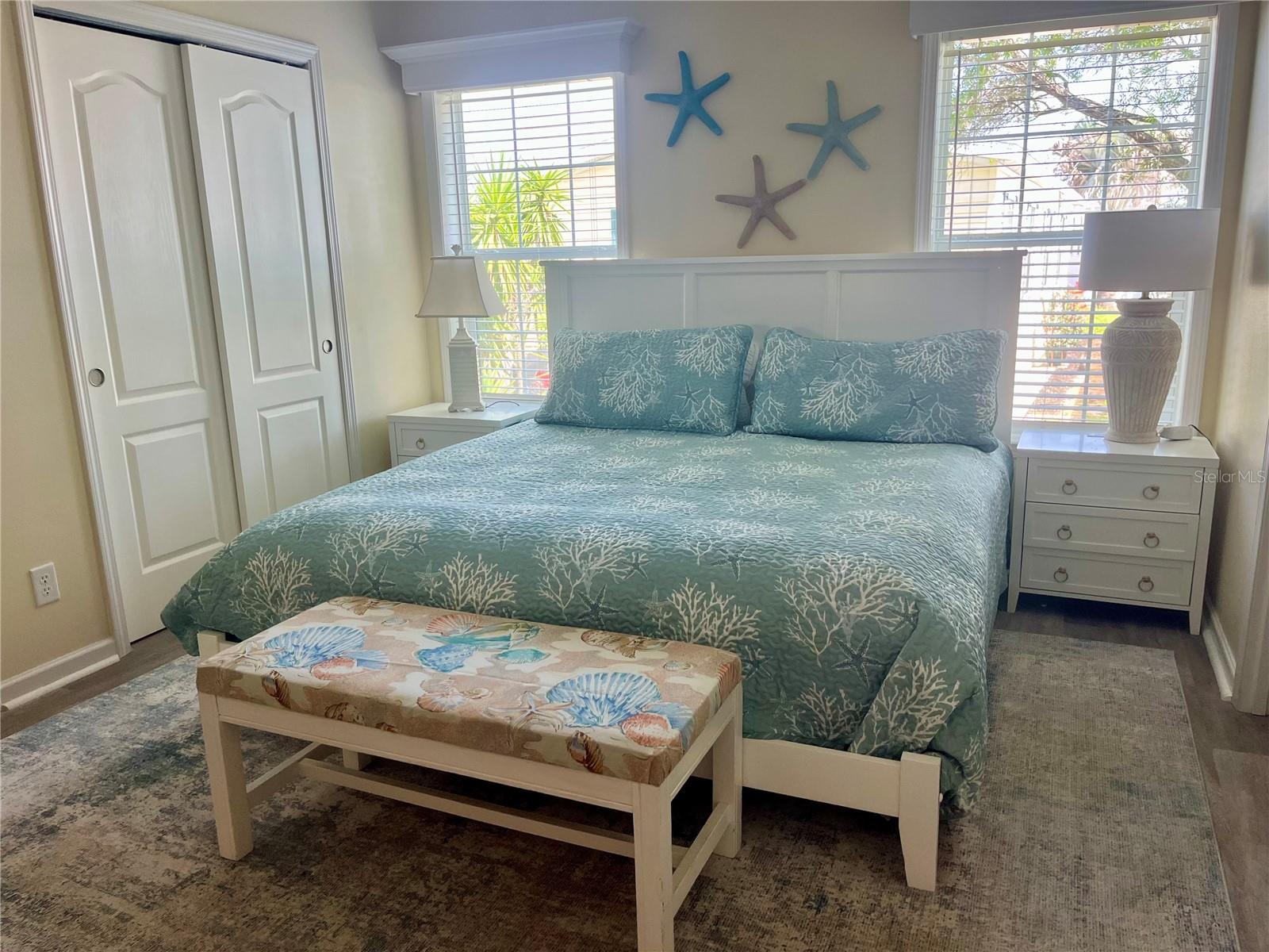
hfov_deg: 67.3
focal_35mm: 26
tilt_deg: -12.7
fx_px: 953
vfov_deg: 53.1
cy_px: 476
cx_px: 634
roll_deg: +1.1
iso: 100
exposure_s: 1/120
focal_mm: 5.1
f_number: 1.6
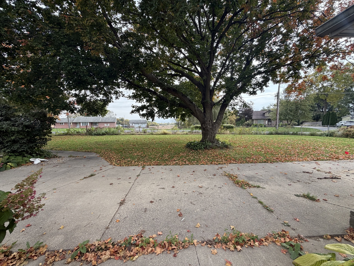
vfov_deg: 85.7
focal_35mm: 14
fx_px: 143
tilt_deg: -5.2
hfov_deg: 102.1
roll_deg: +1.6
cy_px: 133
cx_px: 177
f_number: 2.2
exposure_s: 1/502
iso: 50
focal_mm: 2.22
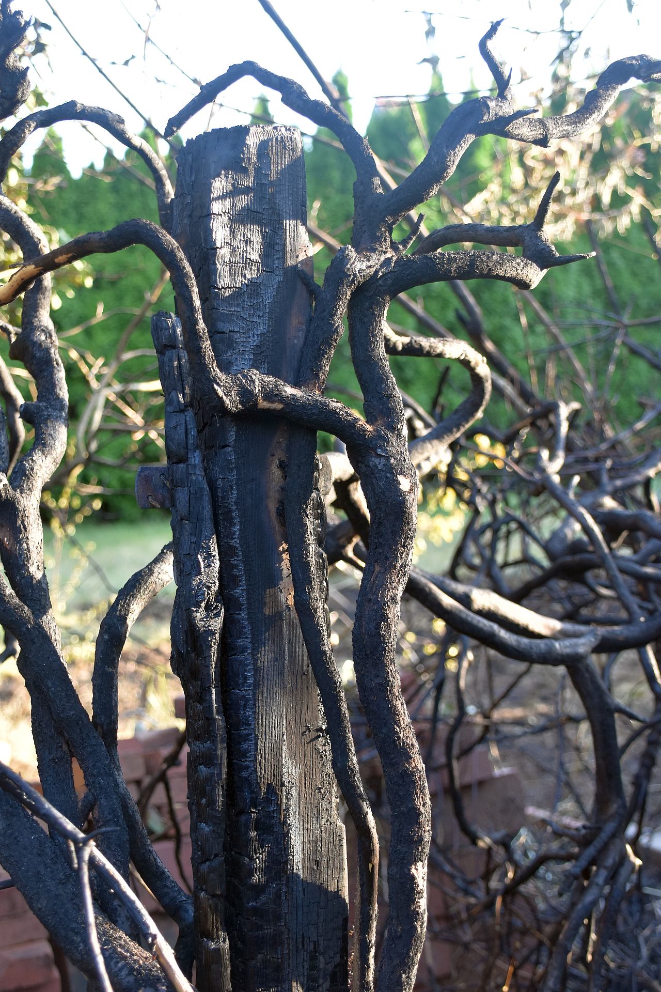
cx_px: 330
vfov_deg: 35.1
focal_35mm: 57
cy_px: 496
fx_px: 1570
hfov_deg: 23.8
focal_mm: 38
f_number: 5
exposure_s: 1/100
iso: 400
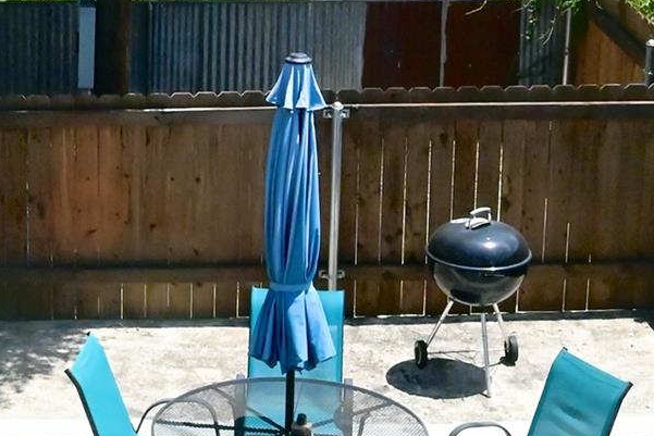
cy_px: 278
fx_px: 1363
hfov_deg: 26.9
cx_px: 262
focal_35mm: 75
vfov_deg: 18.2
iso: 4000
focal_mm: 22
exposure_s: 1/1000
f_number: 18
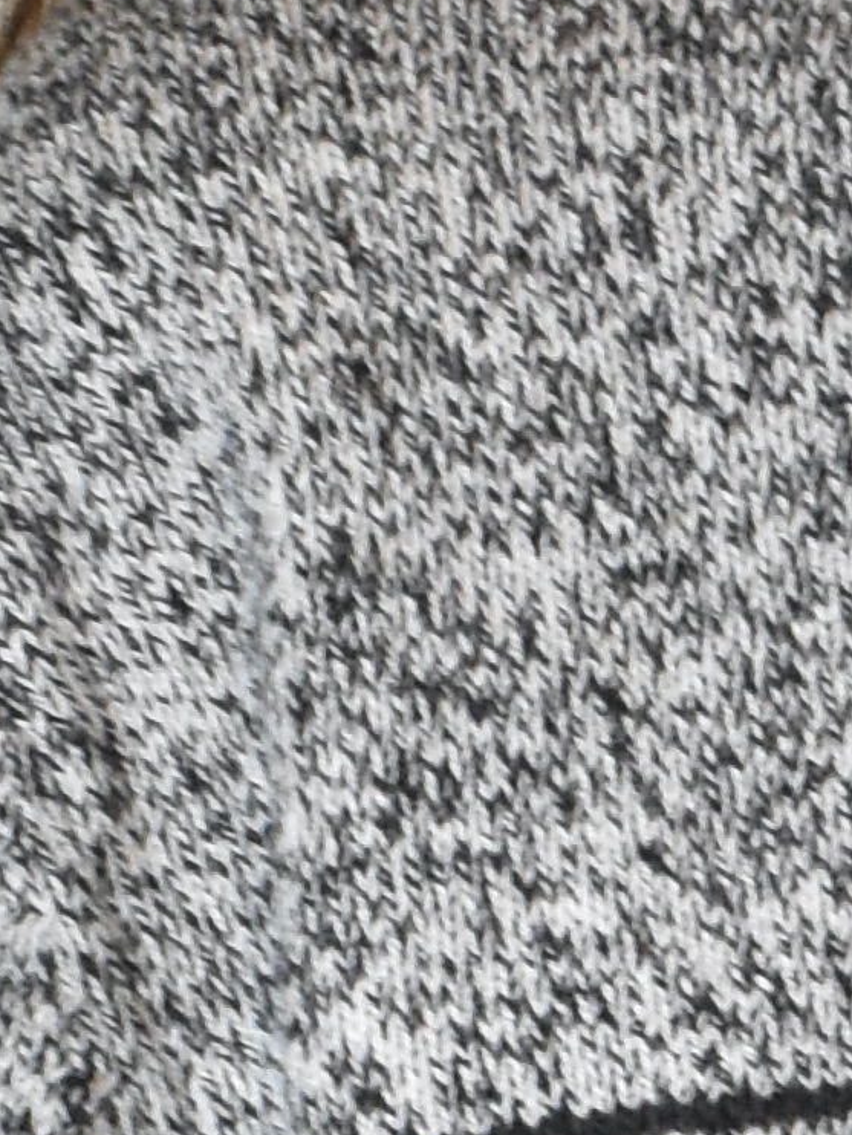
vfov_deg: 5.1
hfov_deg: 4.0
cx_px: 1343
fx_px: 12234
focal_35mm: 373
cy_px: 3145
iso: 1600
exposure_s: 1/50
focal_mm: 32
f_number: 13
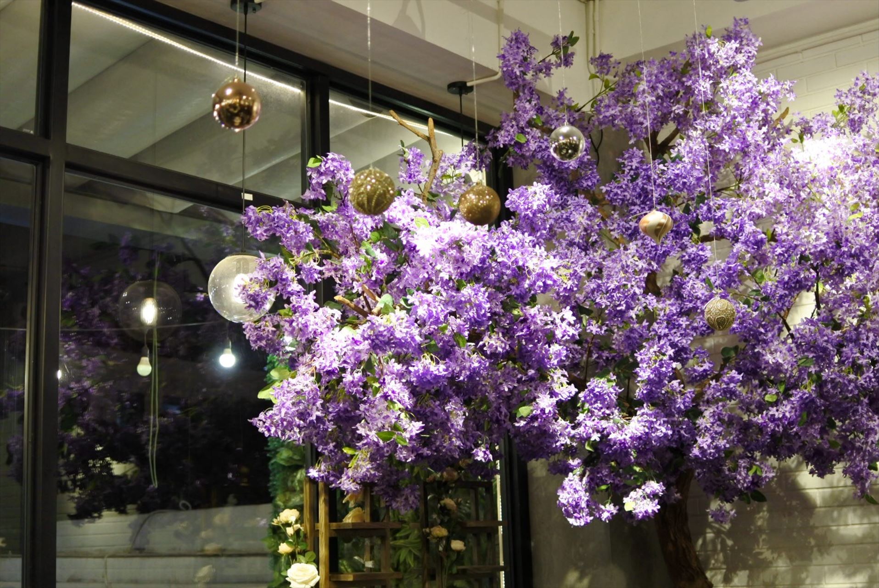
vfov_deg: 27.6
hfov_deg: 40.3
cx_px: 440
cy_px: 294
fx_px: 1197
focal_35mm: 49
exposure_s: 1/125
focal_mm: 18.5
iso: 800
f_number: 1.8
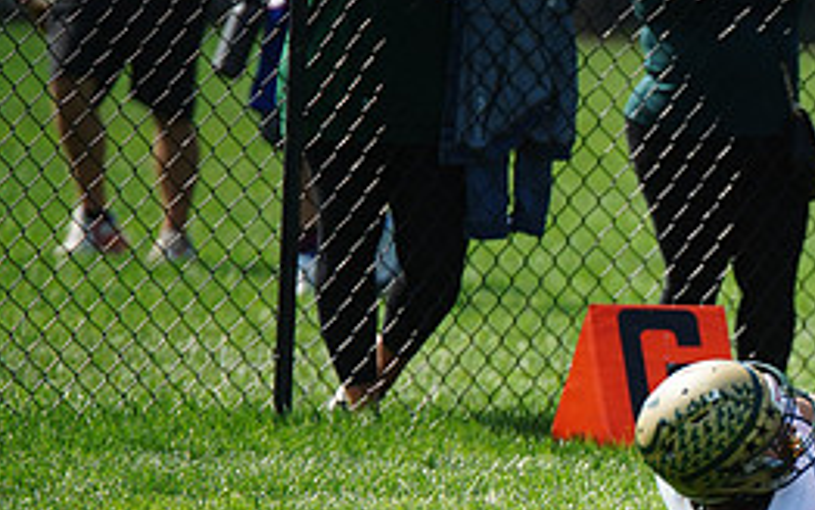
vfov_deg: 2.2
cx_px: 890
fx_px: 13088
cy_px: 555
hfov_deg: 3.6
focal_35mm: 589
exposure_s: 1/3200
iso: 400
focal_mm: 261
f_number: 2.8
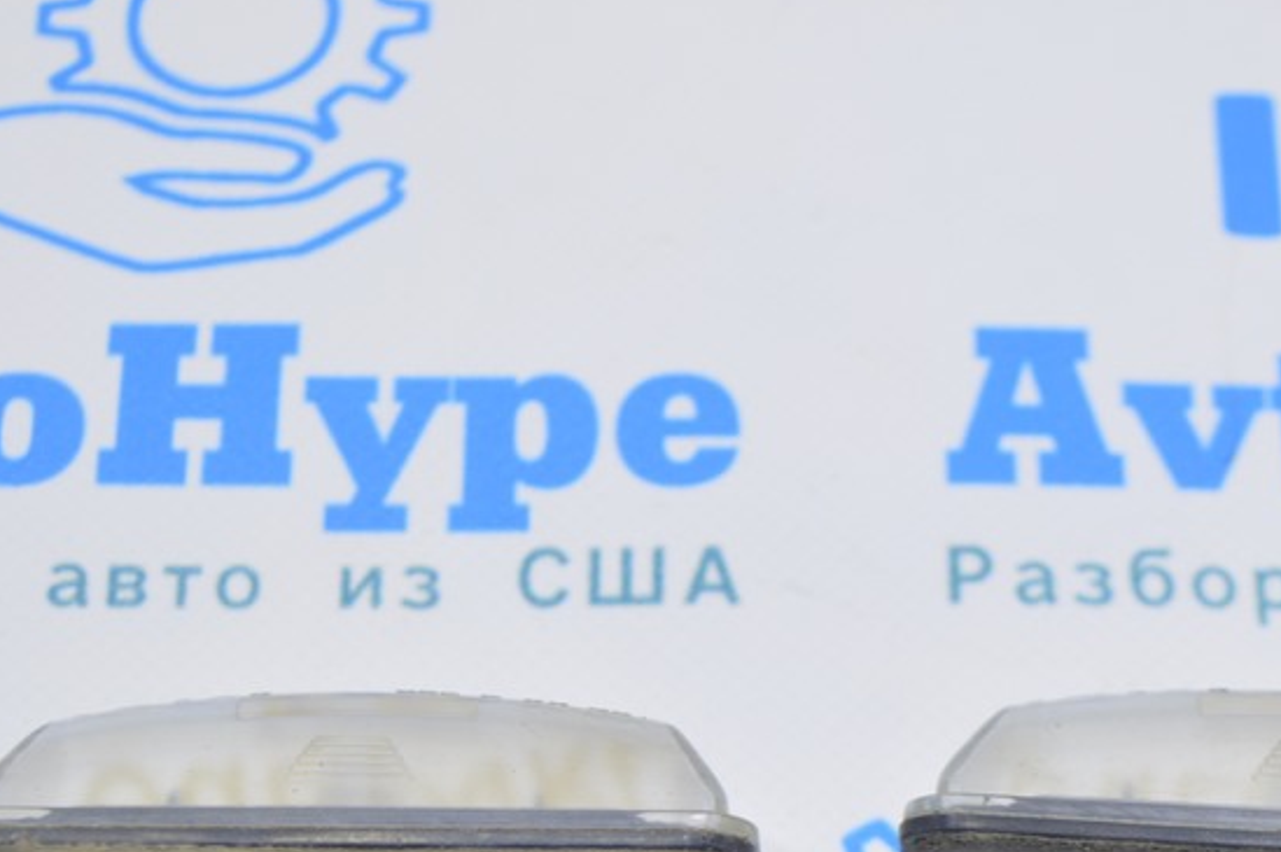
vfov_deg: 12.1
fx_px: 3982
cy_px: 727
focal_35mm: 112
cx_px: 702
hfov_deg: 18.3
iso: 400
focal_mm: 40
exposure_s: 1/20
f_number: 5.6
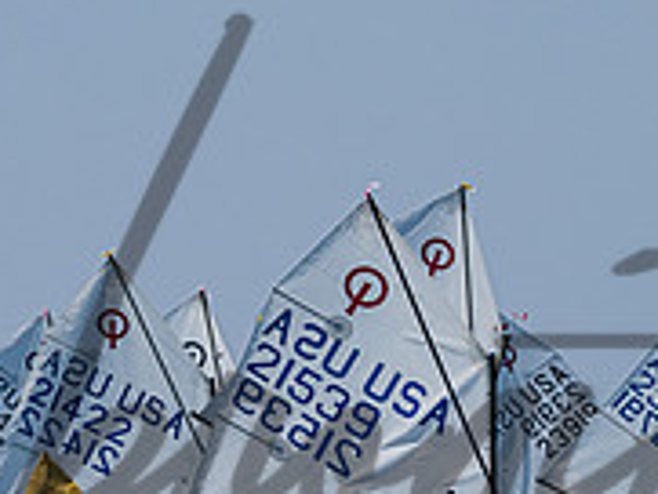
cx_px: 295
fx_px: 13657
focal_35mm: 718
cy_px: 427
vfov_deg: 2.1
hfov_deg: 2.8
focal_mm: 230
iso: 500
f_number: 8
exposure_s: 1/4000
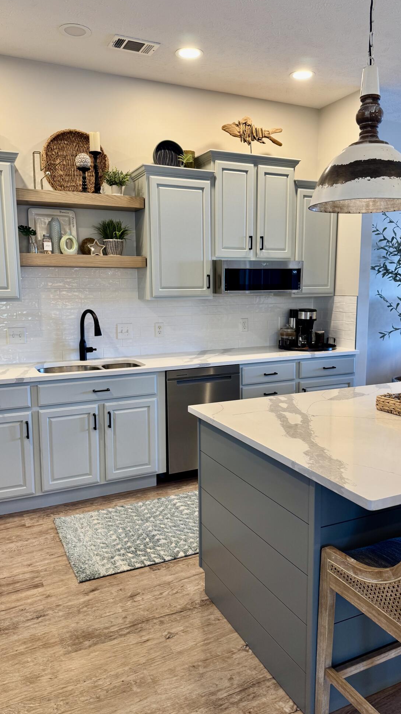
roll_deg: +0.9
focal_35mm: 27
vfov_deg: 69.9
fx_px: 511
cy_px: 358
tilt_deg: -8.9
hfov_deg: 42.9
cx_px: 211
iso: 125
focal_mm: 6.76
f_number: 1.78
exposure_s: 1/60
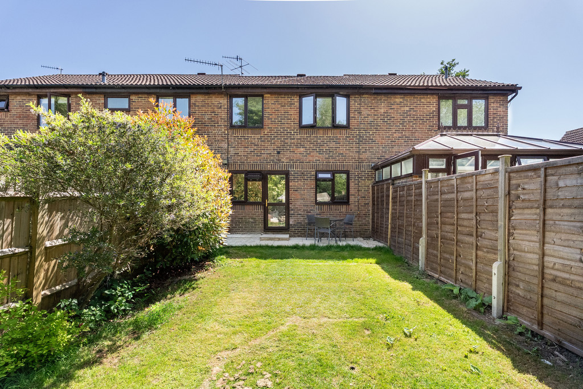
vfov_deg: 72.1
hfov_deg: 94.9
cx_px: 292
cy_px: 194
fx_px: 267
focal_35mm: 16
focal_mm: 16.5
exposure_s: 1/1600
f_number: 7.1
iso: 1600
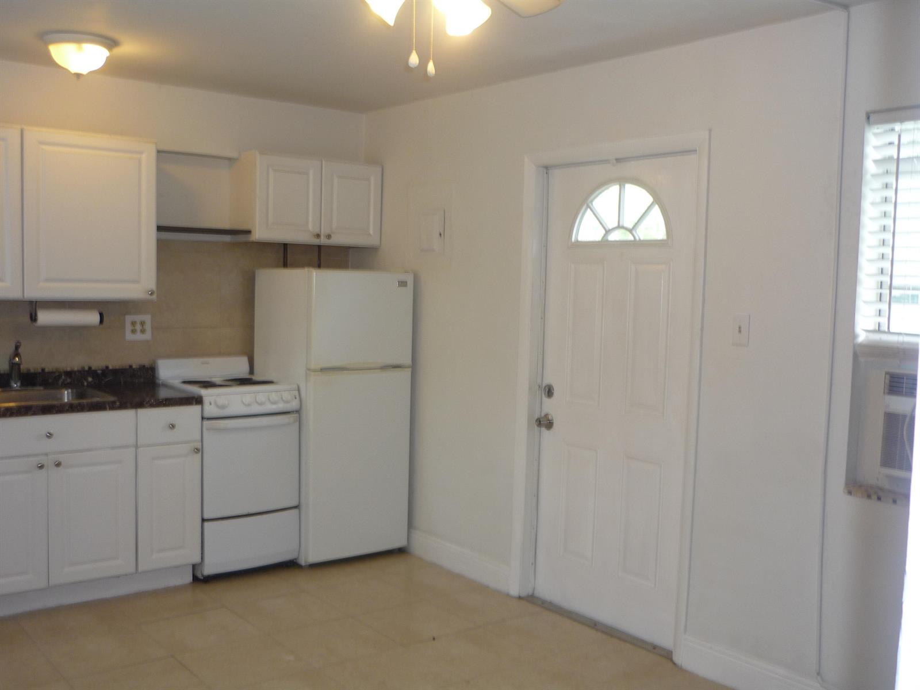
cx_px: 460
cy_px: 345
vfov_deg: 42.9
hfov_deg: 55.4
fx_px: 877
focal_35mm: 33
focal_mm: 5.5
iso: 100
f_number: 2.8
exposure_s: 1/30
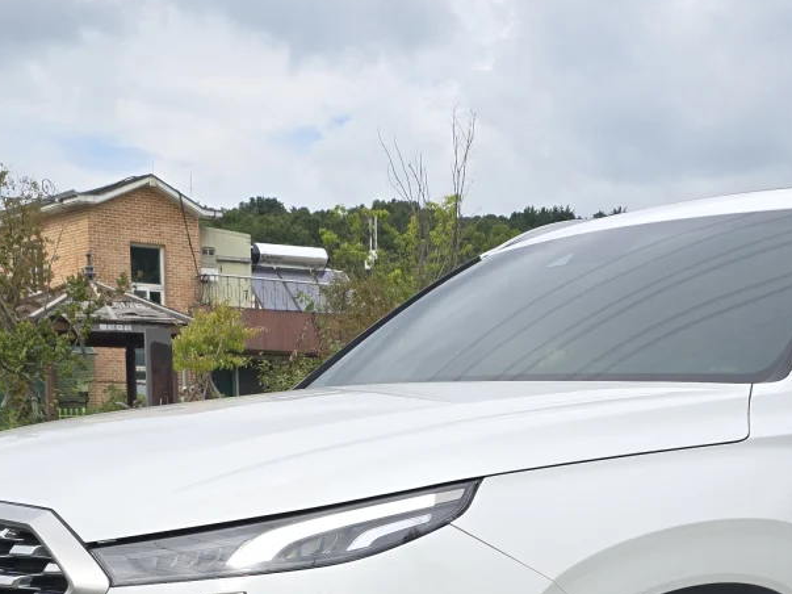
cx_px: 472
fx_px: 1395
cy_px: 633
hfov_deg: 31.6
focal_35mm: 61
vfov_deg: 22.8
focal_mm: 6.3
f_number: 1.7
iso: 12
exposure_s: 1/450
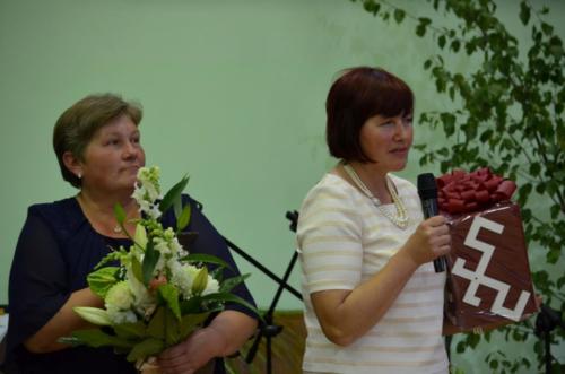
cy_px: 187
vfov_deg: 6.8
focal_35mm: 202
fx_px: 3171
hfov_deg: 10.2
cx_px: 282
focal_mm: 135
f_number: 4.8
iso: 1250
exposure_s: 1/125
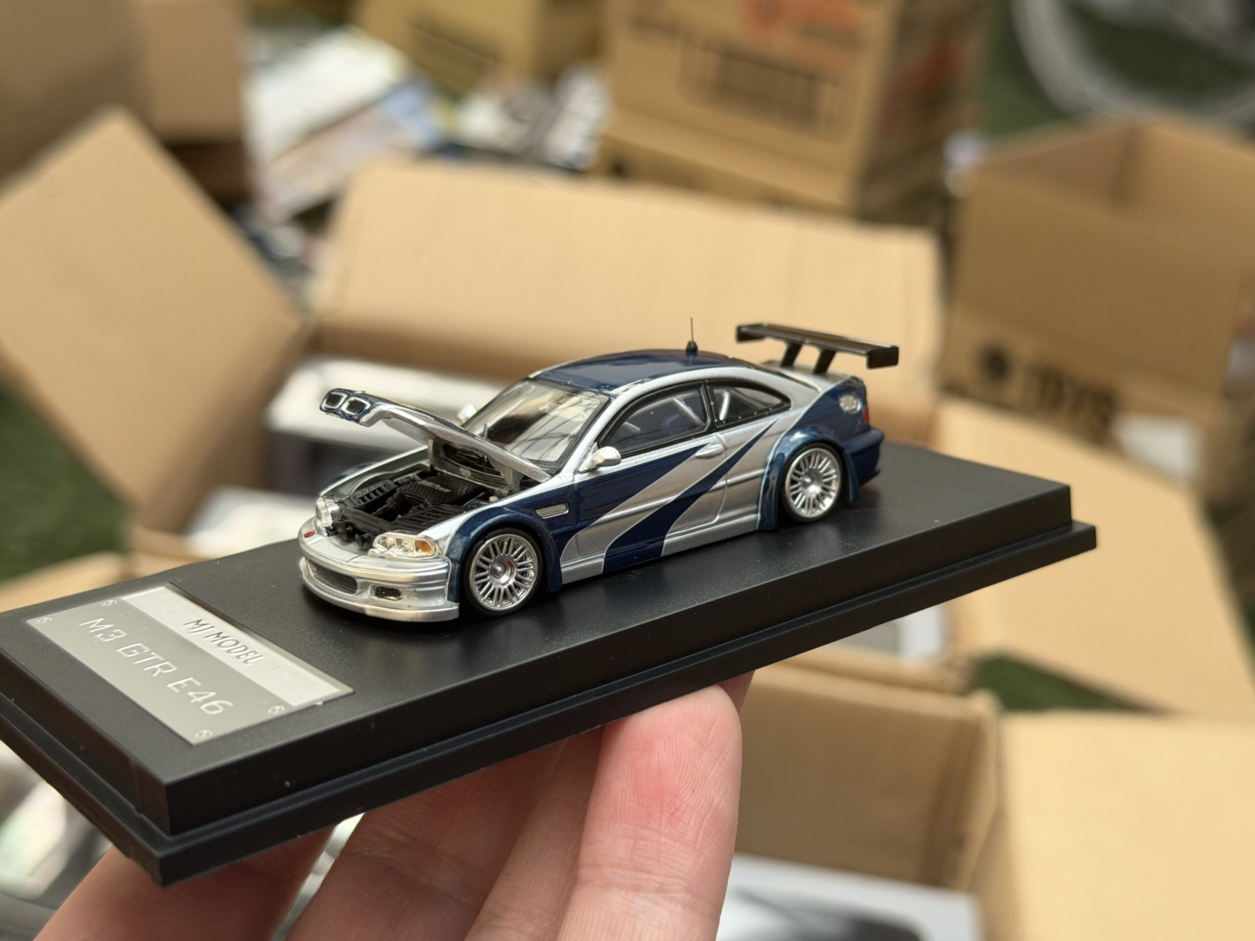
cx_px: 628
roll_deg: -7.4
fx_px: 1740
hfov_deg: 39.7
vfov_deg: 30.3
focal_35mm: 48
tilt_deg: -26.5
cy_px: 470
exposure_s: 1/557
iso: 64
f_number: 1.78
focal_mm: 6.76
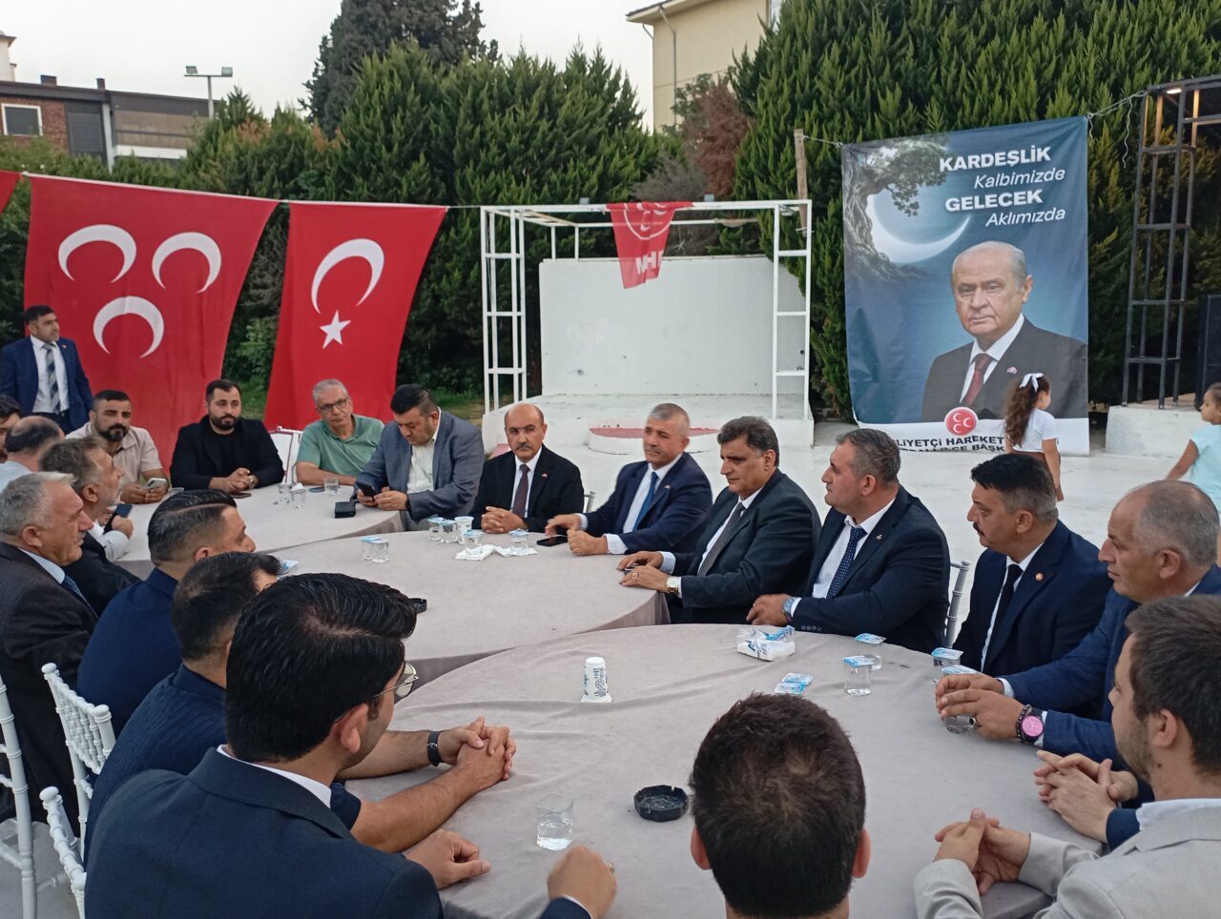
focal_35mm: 28
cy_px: 460
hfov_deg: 63.4
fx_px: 989
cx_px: 610
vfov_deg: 49.9
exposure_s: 1/33.3
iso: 135
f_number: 1.8
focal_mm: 4.27
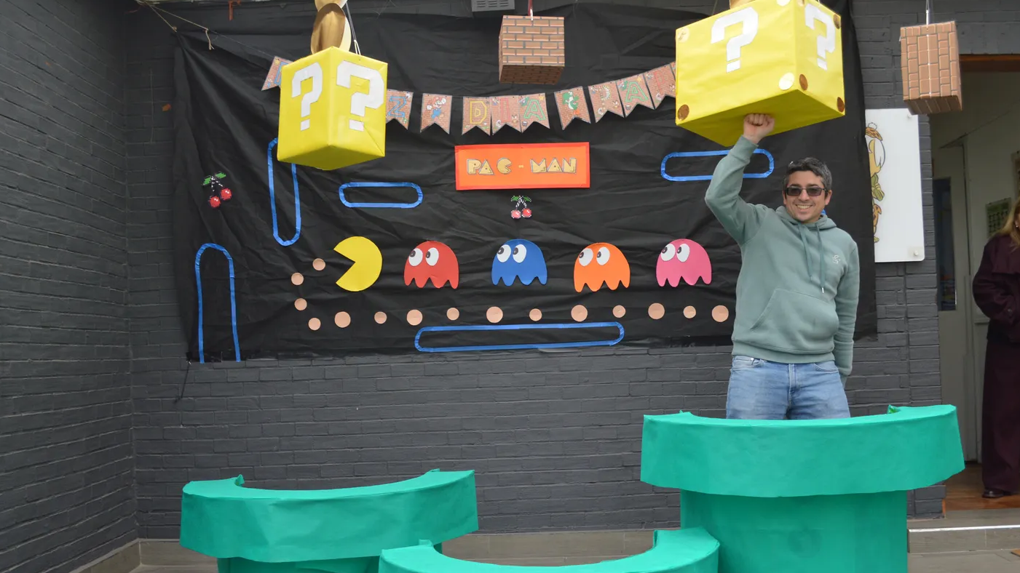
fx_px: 947
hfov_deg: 56.6
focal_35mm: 35
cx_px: 508
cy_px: 335
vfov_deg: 33.6
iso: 400
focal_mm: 22
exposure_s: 1/100
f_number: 5
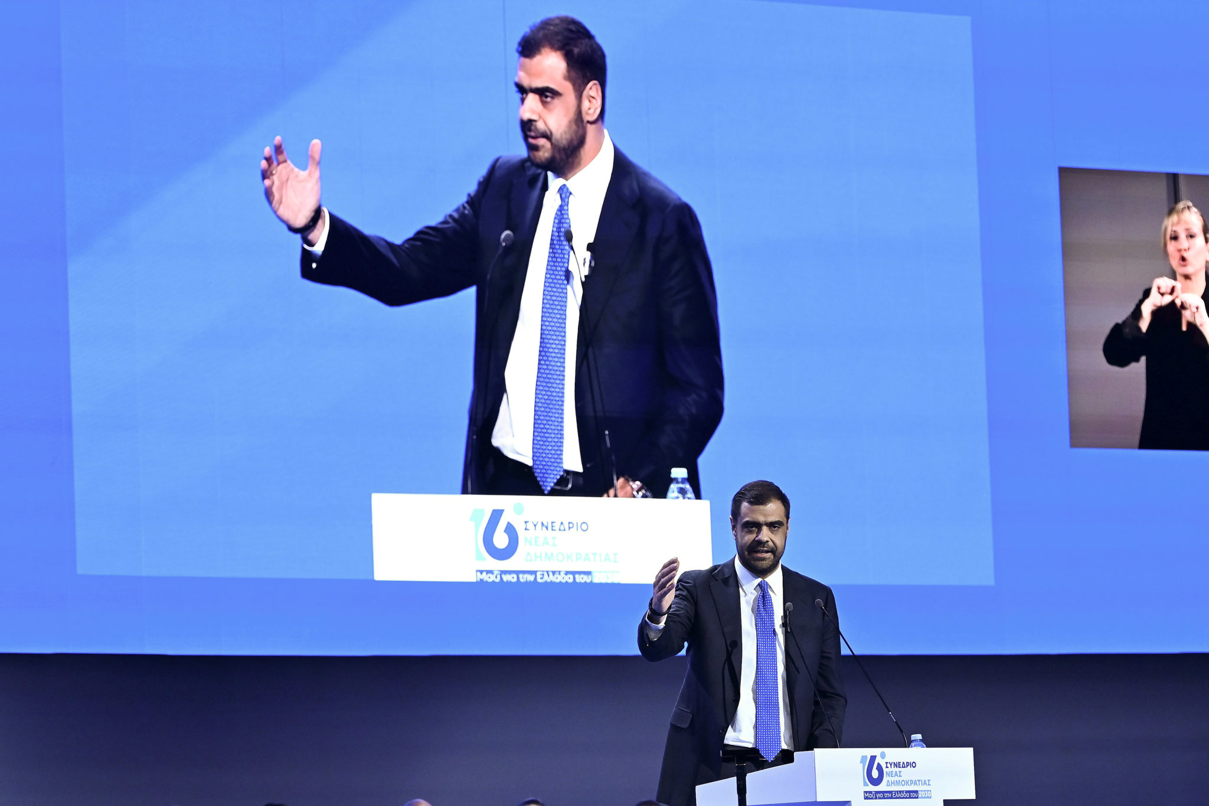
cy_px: 403
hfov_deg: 14.3
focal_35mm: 144
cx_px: 604
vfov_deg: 9.5
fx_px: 4835
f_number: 4.5
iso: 2500
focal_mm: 96
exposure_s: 1/200
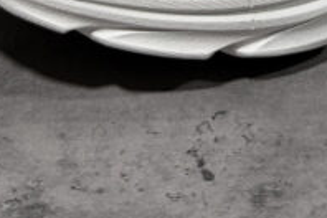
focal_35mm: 101
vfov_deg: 11.7
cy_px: -259
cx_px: 248
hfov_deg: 20.1
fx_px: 917
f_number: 1.78
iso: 400
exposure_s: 1/60
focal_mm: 6.76
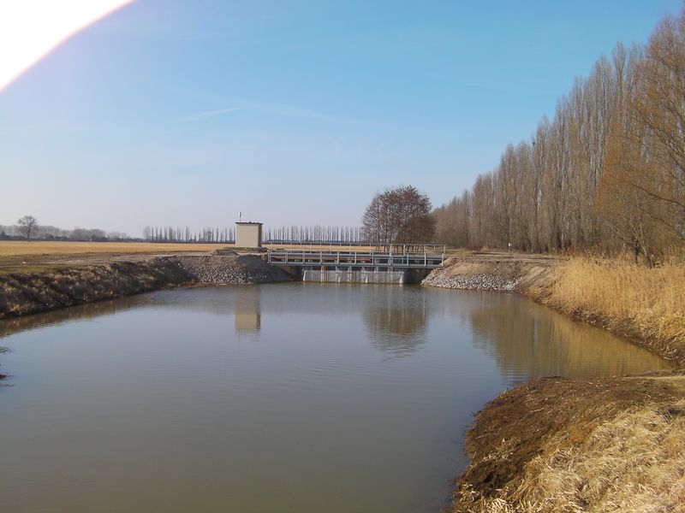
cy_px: 256
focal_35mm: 40
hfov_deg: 46.8
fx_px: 792
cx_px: 342
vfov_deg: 36.0
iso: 50
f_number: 4
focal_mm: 7.2
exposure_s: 1/466
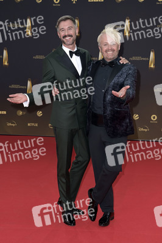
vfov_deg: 34.5
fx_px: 392
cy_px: 122
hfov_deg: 23.3
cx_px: 81
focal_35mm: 58
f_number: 5.6
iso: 640
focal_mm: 58
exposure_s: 1/250
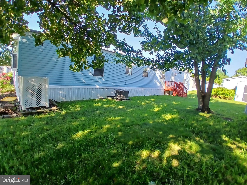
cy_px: 92
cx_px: 124
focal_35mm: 17
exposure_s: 1/124
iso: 50
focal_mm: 1.4
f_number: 2.2
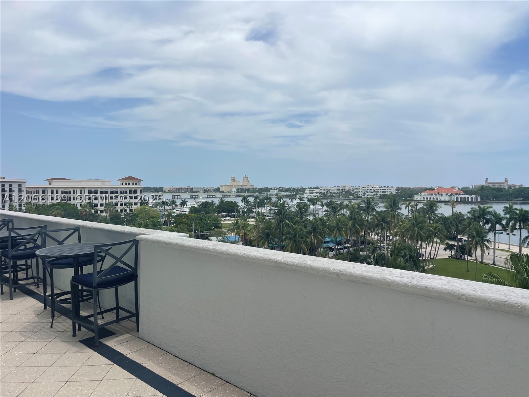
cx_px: 264
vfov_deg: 54.9
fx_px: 382
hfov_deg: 69.4
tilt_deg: -0.9
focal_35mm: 25
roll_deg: +0.0
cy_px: 198
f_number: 1.6
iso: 32
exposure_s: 1/6250
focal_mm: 5.1
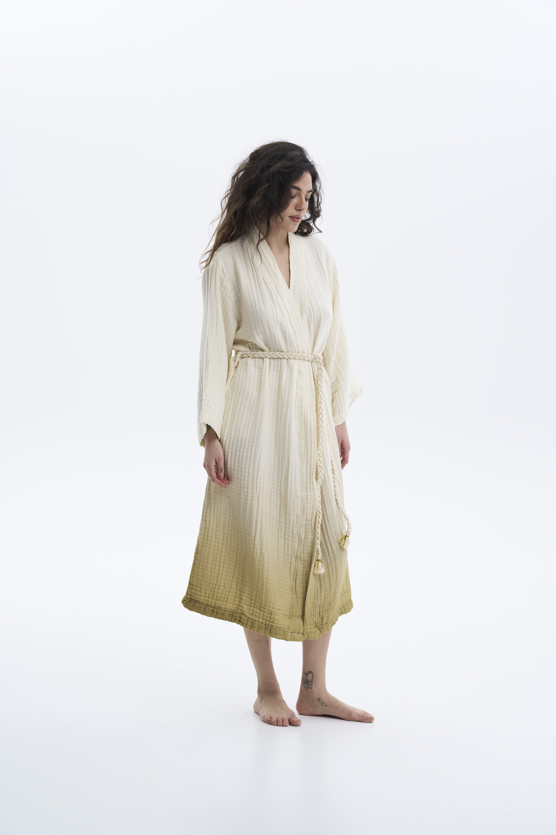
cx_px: 278
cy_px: 418
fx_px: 1622
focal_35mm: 70
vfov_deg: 28.8
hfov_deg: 19.5
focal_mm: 70
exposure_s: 1/200
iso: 250
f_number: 8
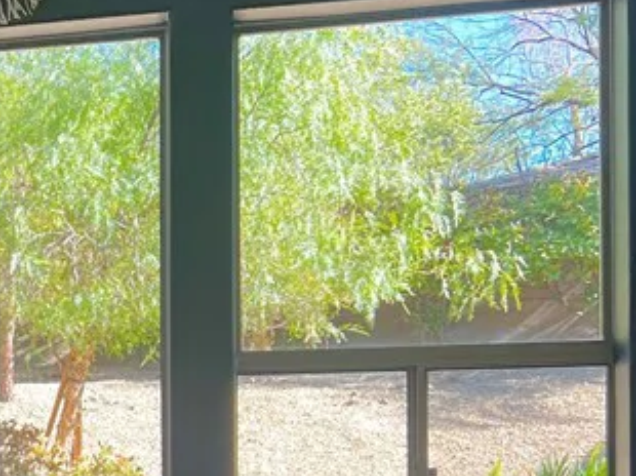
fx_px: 1579
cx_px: -328
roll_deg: +1.1
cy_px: 470
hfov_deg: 19.7
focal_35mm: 86
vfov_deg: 16.8
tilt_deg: -0.2
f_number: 1.5
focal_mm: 5.7
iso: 40
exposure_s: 1/162
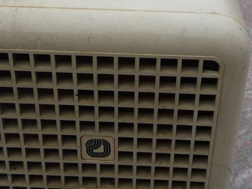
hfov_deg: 26.7
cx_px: 141
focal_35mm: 73
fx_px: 531
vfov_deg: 20.1
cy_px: 74
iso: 100
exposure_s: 1/80
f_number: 3.5
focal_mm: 5.2
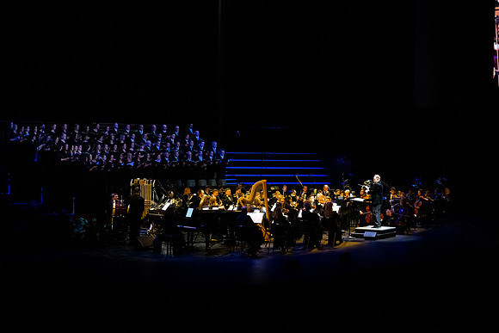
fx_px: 970
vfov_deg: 19.5
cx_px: 250
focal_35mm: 70
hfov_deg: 28.8
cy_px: 166
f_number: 2.8
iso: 3200
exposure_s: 1/200
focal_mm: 70
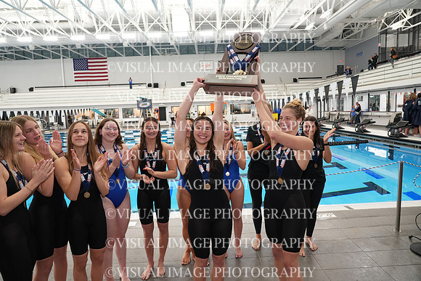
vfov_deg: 53.2
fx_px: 281
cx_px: 210
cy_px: 140
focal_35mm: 24
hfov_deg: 73.7
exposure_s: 1/200
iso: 1600
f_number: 4
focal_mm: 24
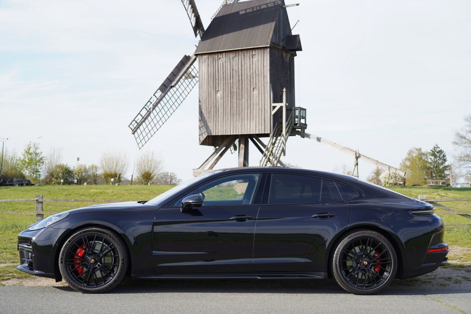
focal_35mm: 50
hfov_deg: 39.6
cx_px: 236
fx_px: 654
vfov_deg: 27.0
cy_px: 157
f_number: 4
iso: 100
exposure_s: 1/400
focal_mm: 50
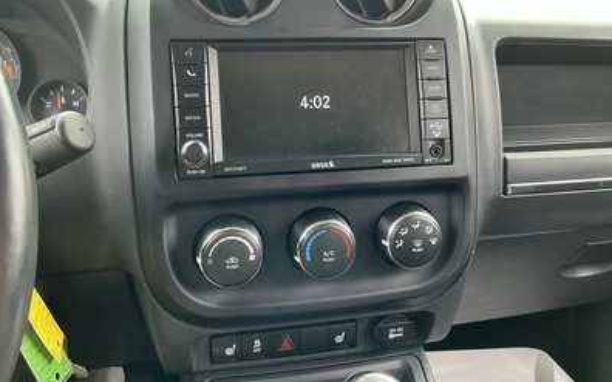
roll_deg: +0.5
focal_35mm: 30
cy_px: 156
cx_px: 306
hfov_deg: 62.9
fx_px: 500
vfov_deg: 41.6
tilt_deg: -18.0
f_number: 1.8
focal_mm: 3
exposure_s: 1/80
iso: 64
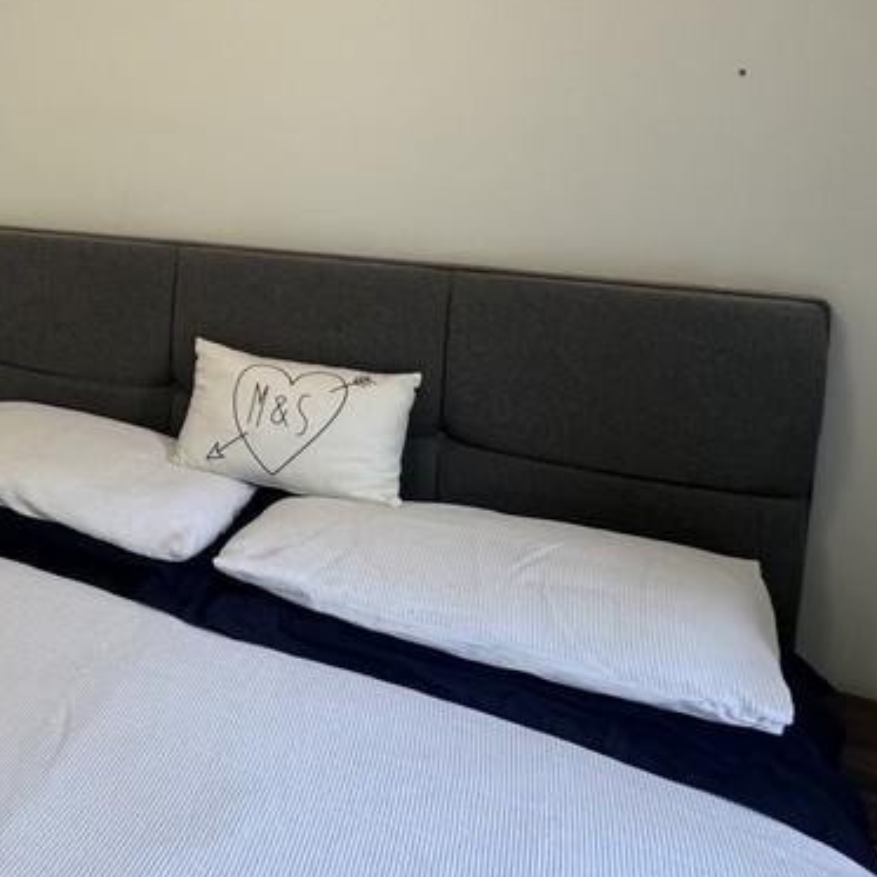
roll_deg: -0.9
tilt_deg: -6.9
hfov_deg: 39.4
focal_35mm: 34
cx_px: -94
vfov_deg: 46.5
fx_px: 975
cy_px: 209
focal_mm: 2.22
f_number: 2.2
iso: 250
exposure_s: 1/100
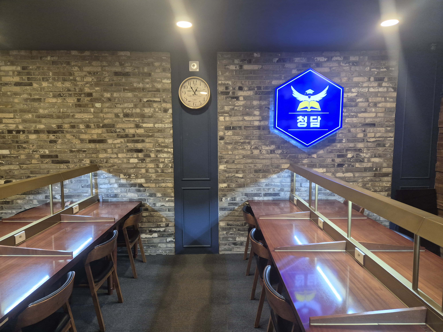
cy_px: 166
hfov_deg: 73.9
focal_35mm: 23
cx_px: 222
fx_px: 294
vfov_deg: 58.9
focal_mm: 5.4
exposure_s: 1/120
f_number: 1.8
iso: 640
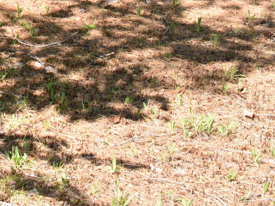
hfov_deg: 13.9
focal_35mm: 128
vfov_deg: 10.4
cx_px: -197
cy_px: -240
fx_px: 1017
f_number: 6.3
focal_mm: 18
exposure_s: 1/125
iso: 100
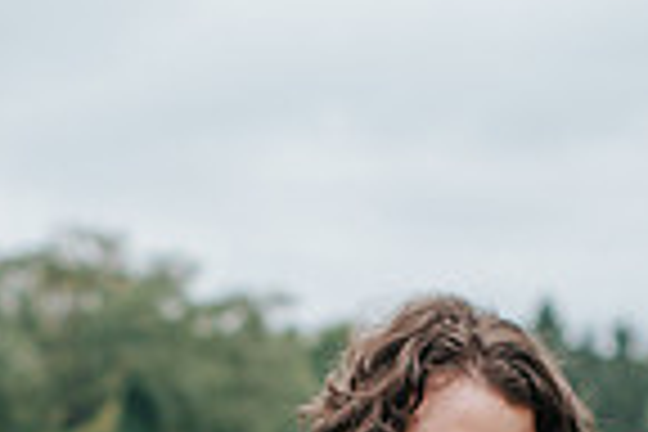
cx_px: 472
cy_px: 853
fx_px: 5454
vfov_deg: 4.5
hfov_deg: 6.8
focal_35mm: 303
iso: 200
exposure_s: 1/1250
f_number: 2.8
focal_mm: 50
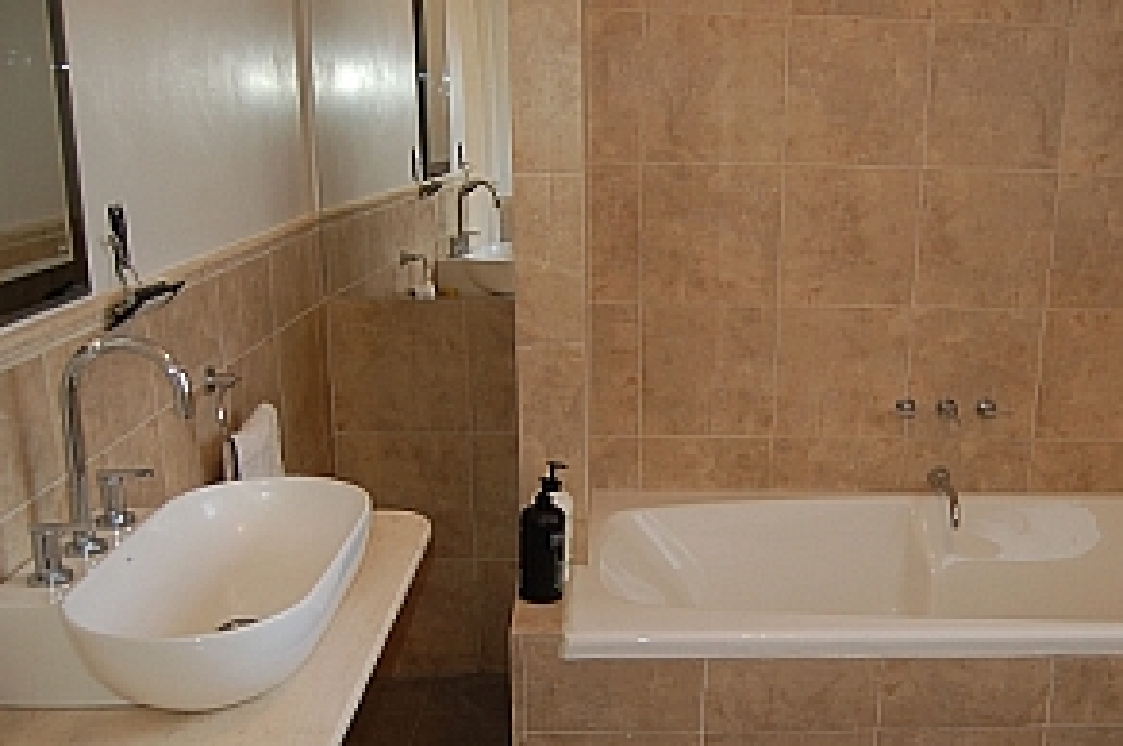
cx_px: 704
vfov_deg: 35.6
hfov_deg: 51.4
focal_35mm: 37
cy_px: 473
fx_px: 1153
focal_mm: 18
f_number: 3.5
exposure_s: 1/100
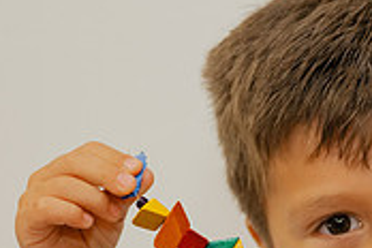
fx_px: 2180
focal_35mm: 211
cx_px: 402
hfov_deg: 9.7
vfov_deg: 6.5
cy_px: 201
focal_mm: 59
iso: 1000
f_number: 2.8
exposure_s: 1/200
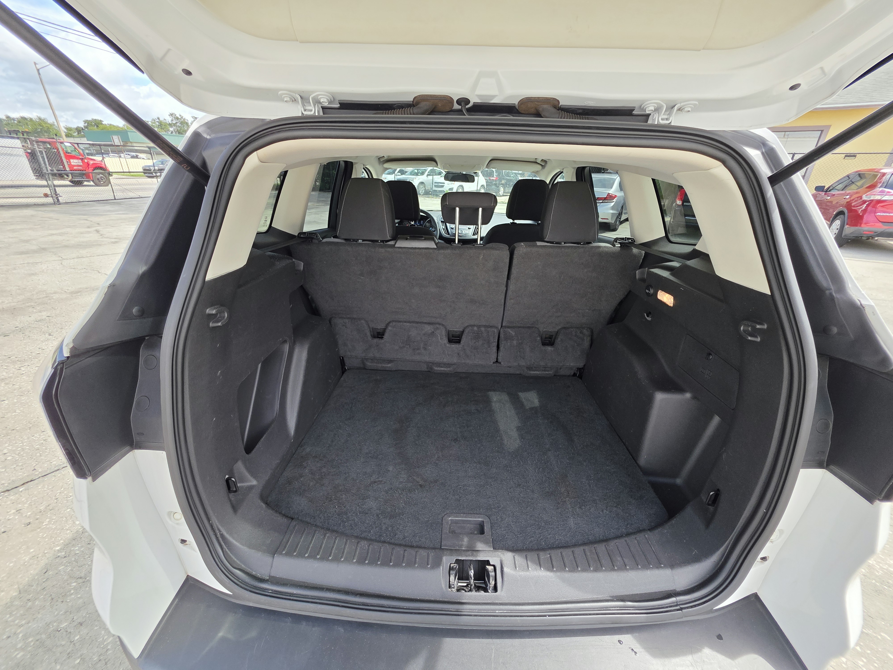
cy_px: 335
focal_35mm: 13
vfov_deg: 89.9
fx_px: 335
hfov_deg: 106.2
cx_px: 446
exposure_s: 1/719
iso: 100
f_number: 1.9
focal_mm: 2.2
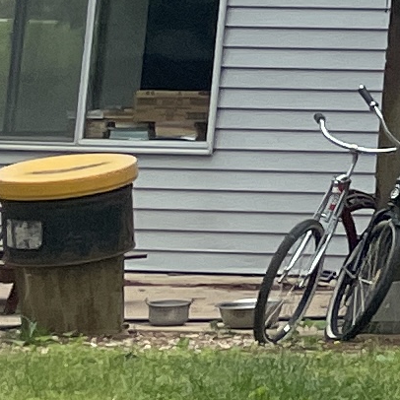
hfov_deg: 6.3
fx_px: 2981
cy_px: -317
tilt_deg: +8.3
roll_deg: -1.1
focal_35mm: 228
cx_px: 1615
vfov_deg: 7.5
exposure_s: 1/1575
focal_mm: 4.2
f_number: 1.6
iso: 32
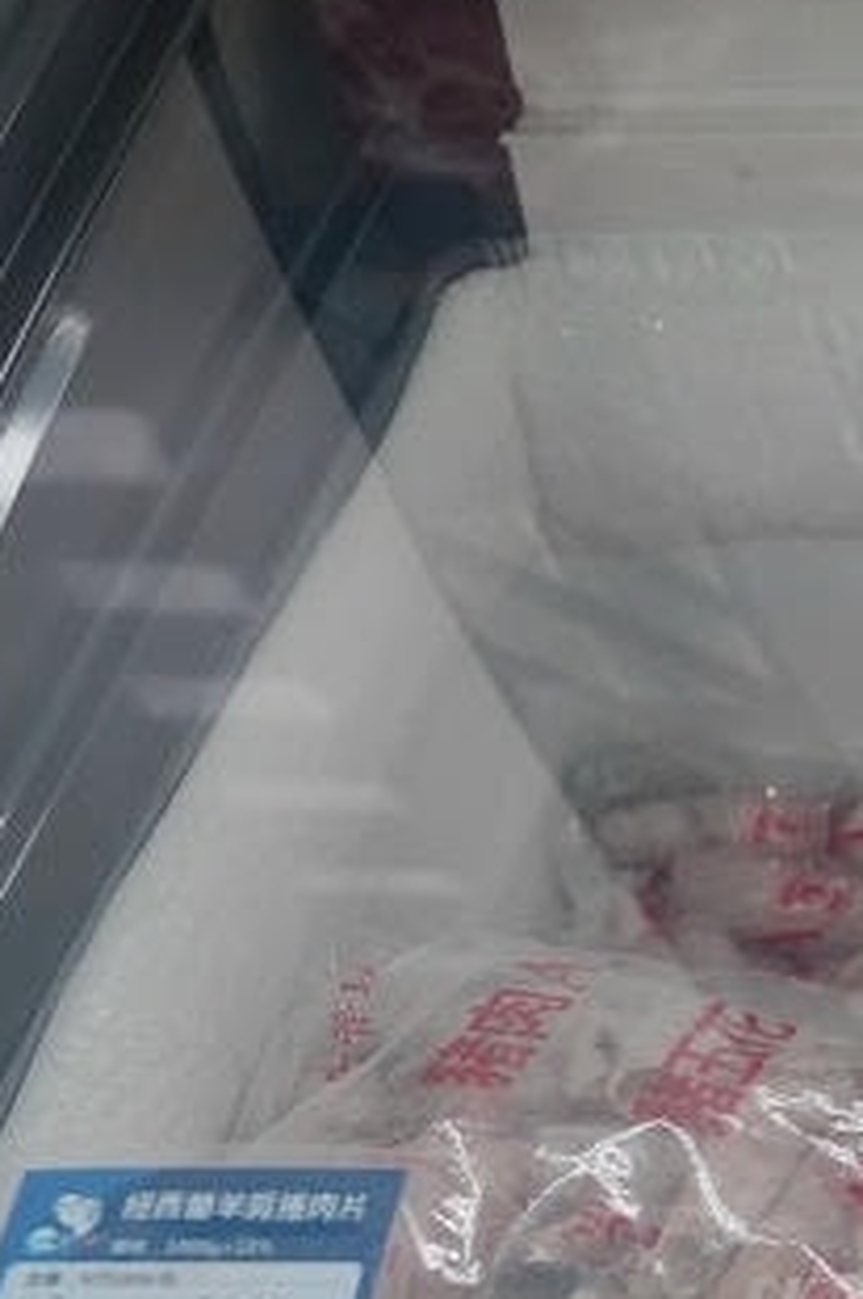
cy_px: 272
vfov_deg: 16.4
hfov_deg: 9.6
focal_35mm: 124
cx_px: 2137
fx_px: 4468
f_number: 4
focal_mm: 32
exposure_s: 1/160
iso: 1000
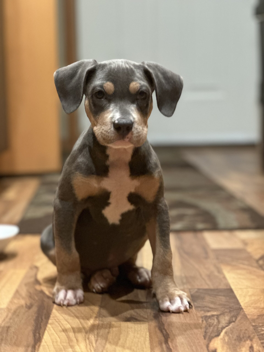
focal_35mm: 77
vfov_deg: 25.3
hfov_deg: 19.1
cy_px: 176
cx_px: 132
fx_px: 783
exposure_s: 1/15
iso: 640
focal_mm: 9
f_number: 2.8
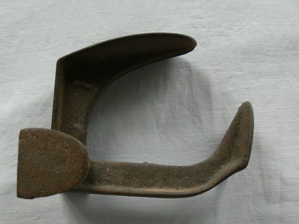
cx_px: 135
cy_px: 118
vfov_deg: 35.1
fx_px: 354
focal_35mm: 41
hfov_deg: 45.7
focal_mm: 7.4
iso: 80
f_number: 2.8
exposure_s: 1/30
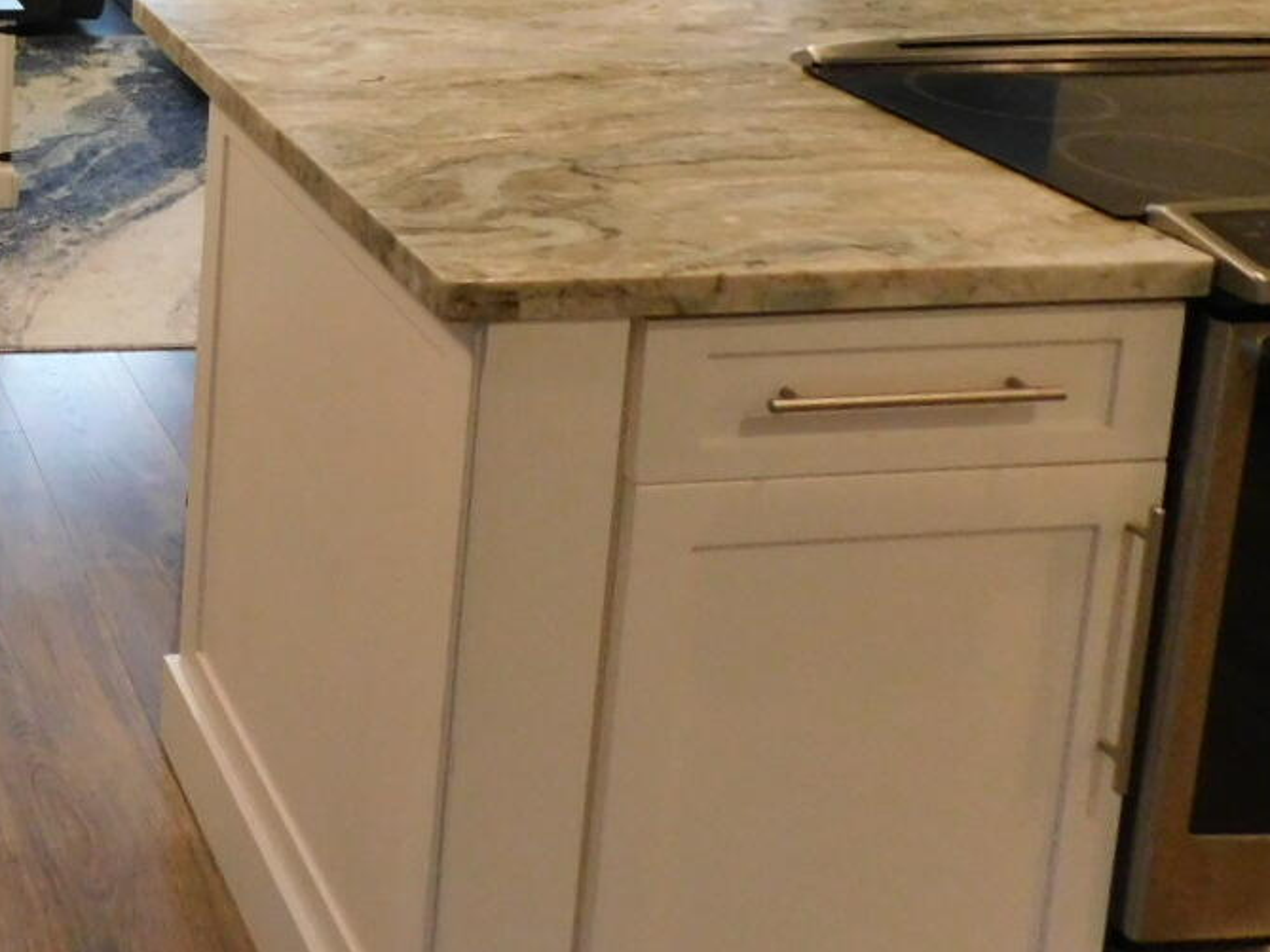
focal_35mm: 55
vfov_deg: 24.5
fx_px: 2018
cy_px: -138
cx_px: -140
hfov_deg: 31.0
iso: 400
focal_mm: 4
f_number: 3
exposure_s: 1/30
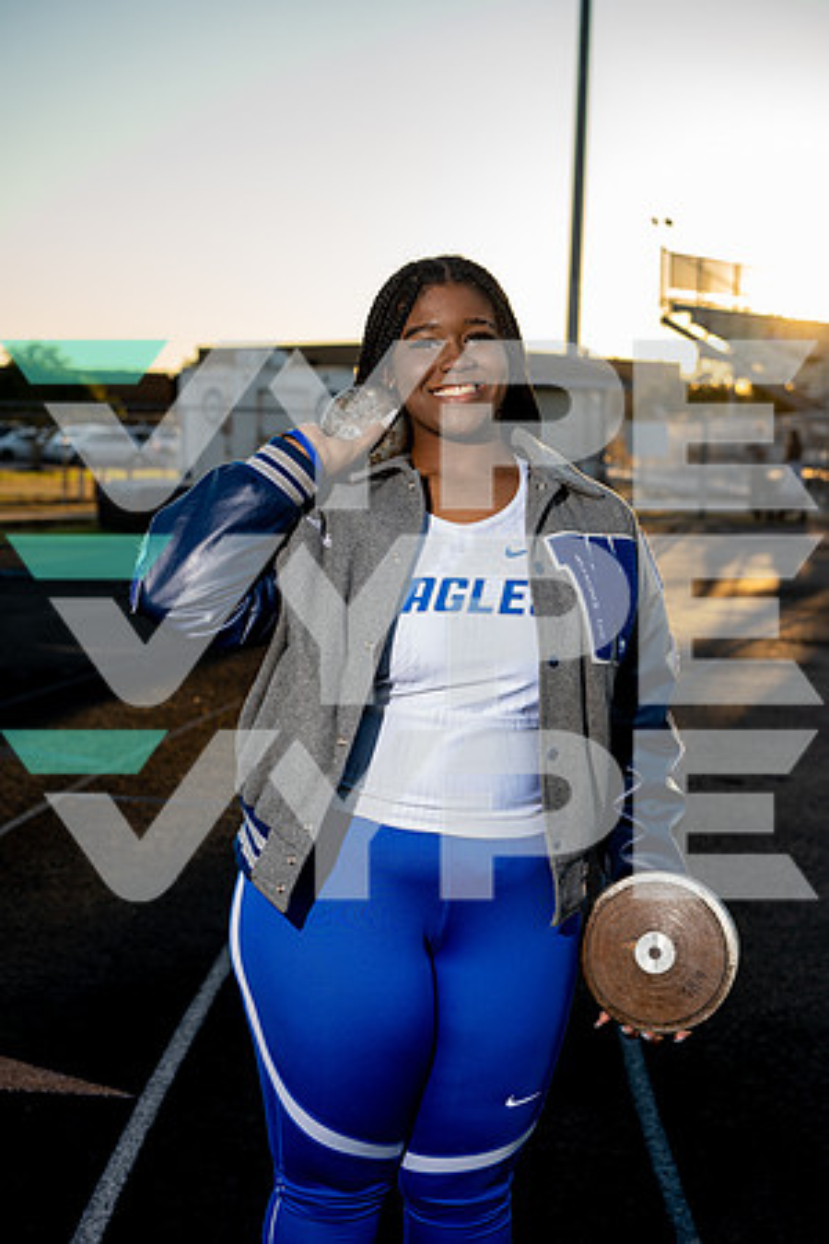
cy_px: 622
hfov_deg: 24.6
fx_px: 1900
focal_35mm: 55
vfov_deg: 36.2
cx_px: 414
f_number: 4.5
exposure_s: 1/200
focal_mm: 55
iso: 64
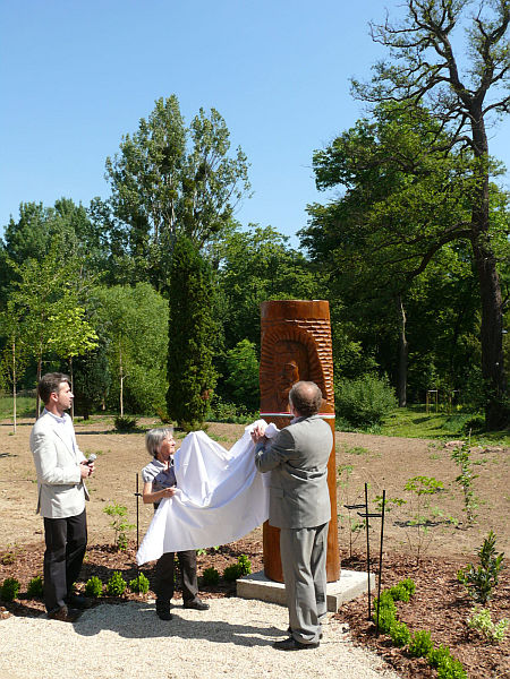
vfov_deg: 52.6
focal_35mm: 35
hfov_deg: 40.7
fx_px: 688
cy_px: 340
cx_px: 255
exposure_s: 1/320
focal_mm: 7.4
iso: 100
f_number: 5.6
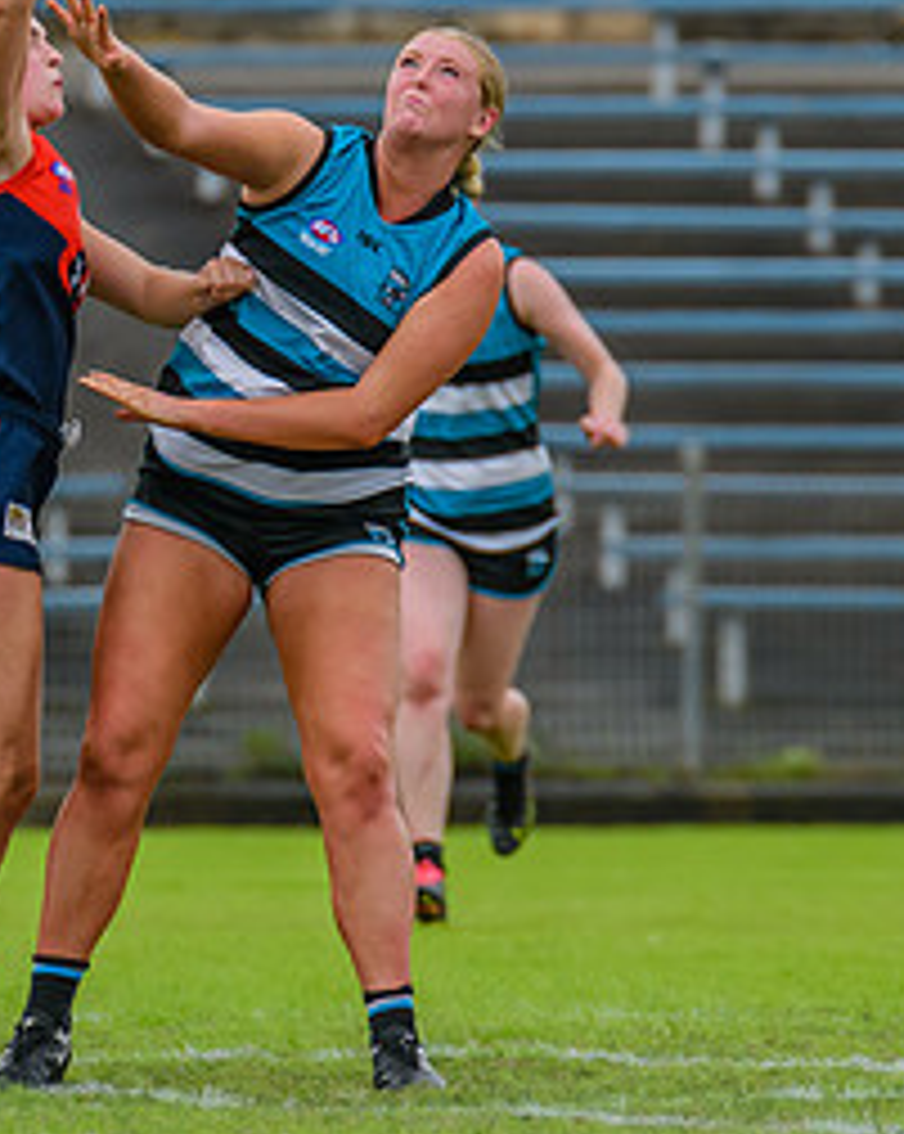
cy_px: 471
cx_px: -4
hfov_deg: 1.1
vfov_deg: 1.4
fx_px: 47509
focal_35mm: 1418
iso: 800
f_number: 5.6
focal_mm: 420
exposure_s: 1/2000
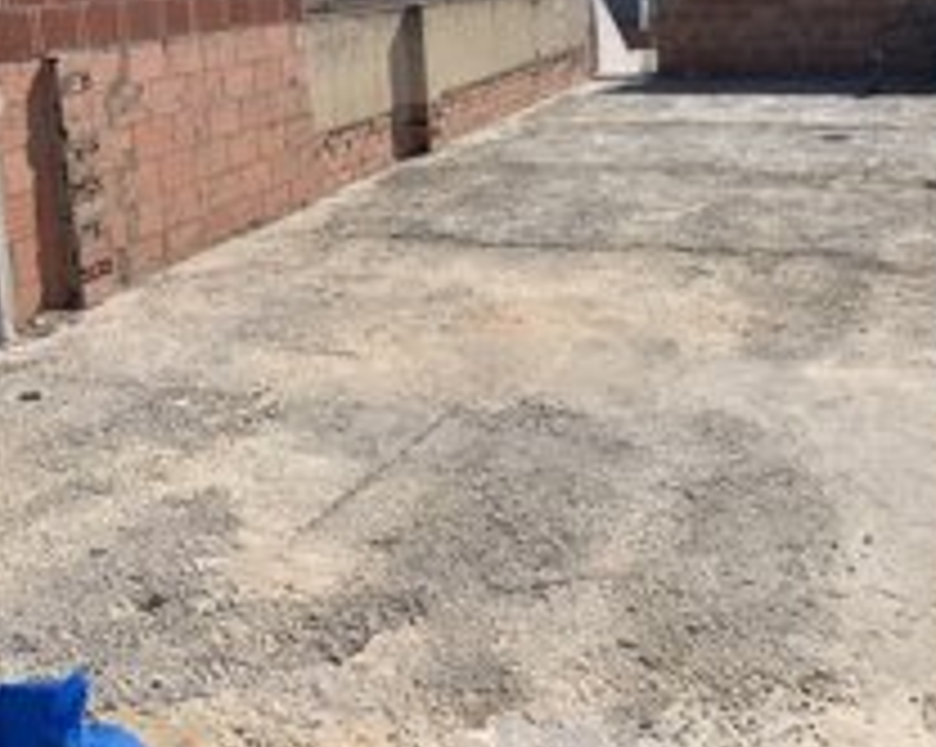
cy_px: 176
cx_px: 590
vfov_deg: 33.3
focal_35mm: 44
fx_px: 1218
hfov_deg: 41.7
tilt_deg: -9.9
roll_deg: +2.9
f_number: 1.8
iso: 25
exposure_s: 1/3937
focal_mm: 4.25
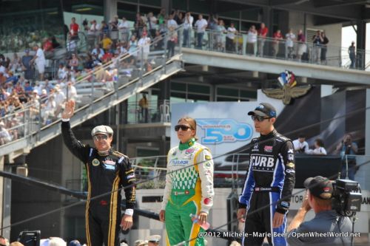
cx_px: 185
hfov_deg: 11.4
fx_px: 1849
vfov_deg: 7.6
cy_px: 123
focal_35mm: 180
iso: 1000
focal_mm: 120
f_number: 5.3
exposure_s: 1/2000
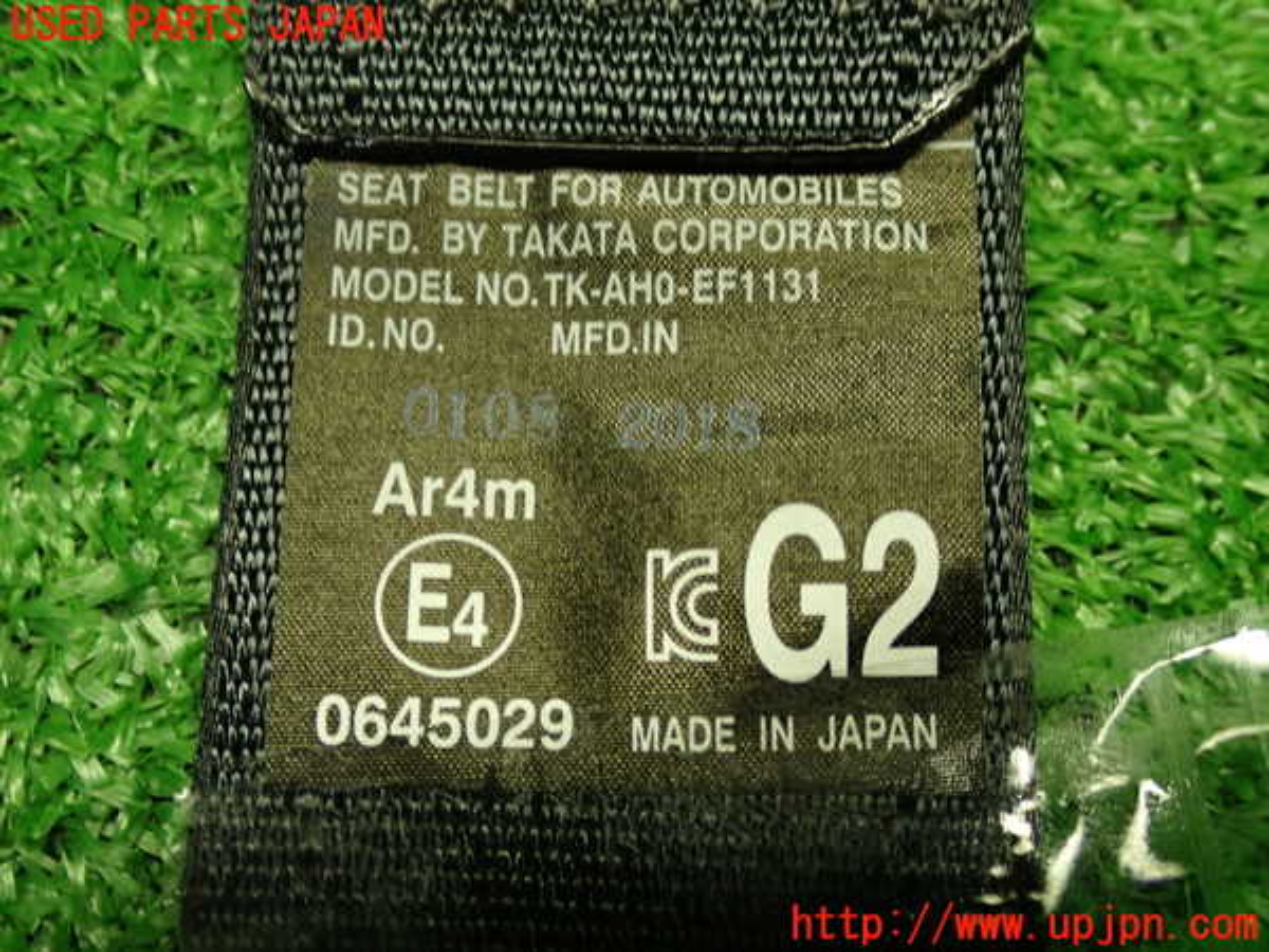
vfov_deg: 32.9
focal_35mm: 44
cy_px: 476
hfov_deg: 42.9
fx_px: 1613
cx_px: 634
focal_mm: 7.84
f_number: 2.9
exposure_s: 1/40
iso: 400
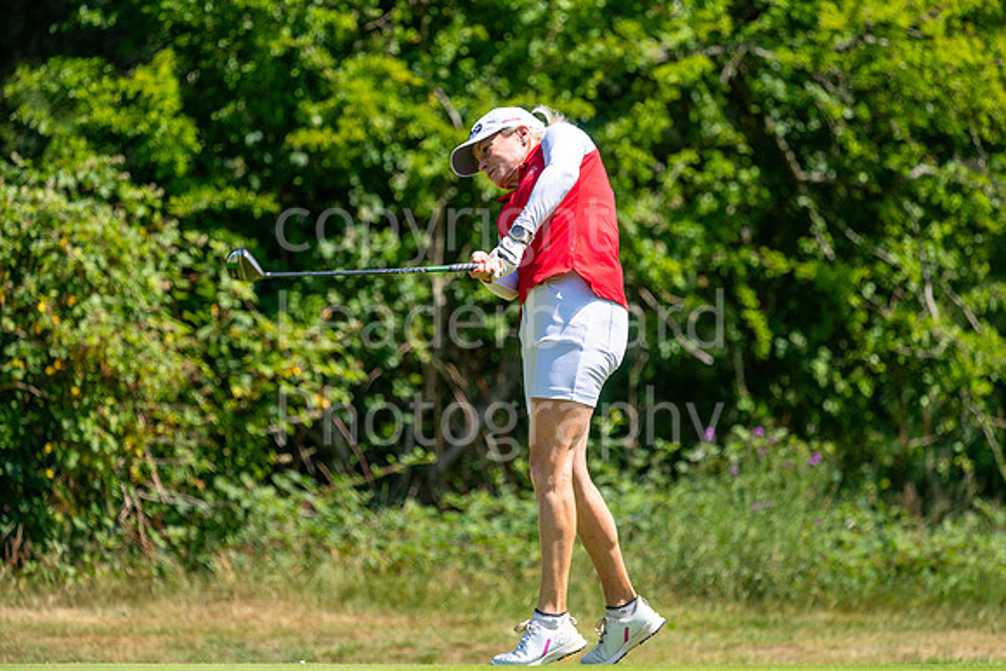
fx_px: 8385
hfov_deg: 6.9
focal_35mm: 300
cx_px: 503
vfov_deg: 4.6
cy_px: 336
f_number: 5
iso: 320
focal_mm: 300
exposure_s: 1/2000
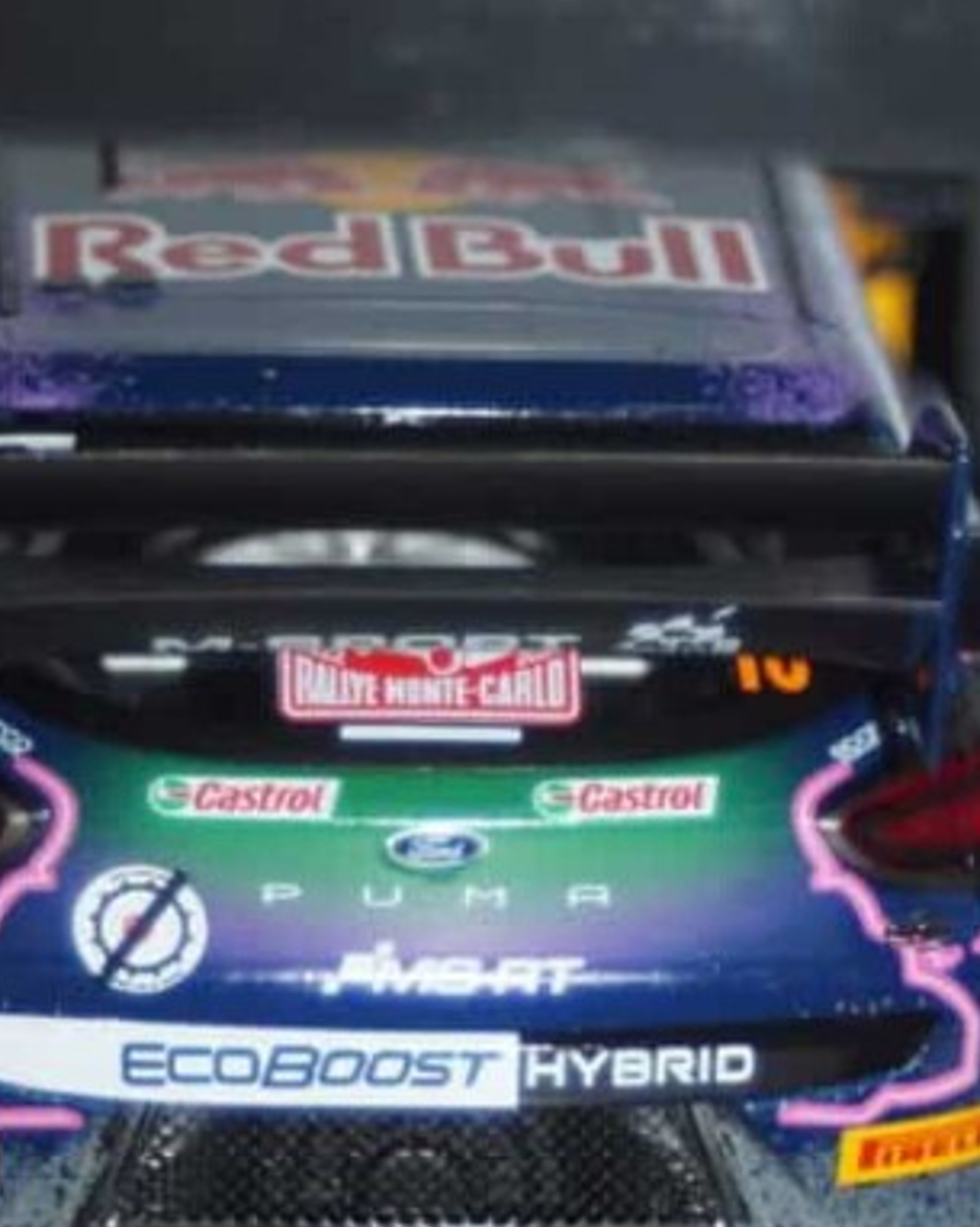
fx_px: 6026
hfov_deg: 9.3
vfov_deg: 11.6
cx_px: 389
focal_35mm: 166
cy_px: 752
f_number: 4.5
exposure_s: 1/60
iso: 125
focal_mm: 50
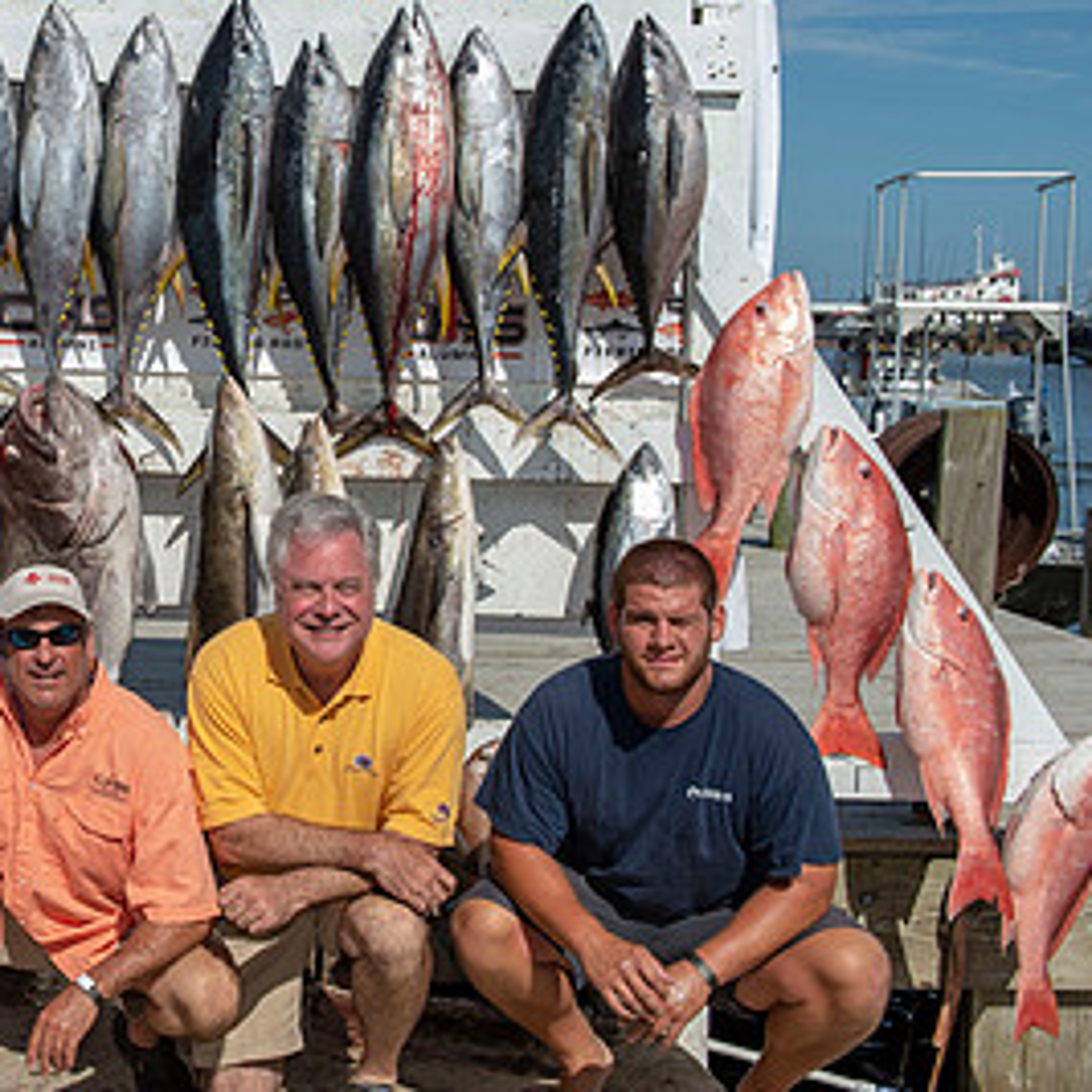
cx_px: 57
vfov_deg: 29.0
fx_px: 2106
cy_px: 442
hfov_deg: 27.7
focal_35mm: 59
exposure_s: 1/200
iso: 50
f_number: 9
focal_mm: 32
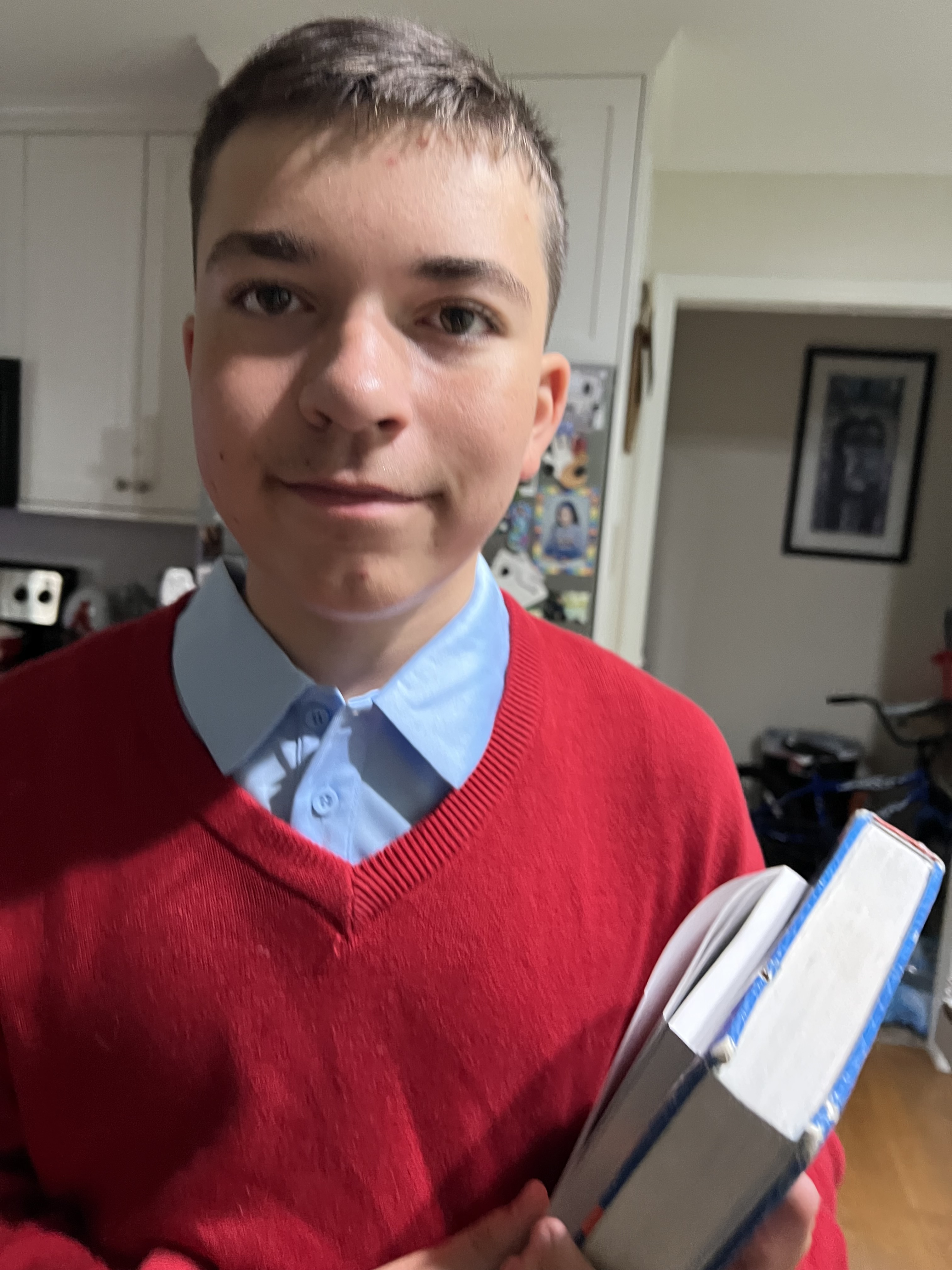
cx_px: 476
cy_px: 635
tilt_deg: -7.5
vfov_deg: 67.3
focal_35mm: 26
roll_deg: -2.8
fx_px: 953
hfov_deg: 53.1
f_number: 1.5
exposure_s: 1/60
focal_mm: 5.7
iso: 500
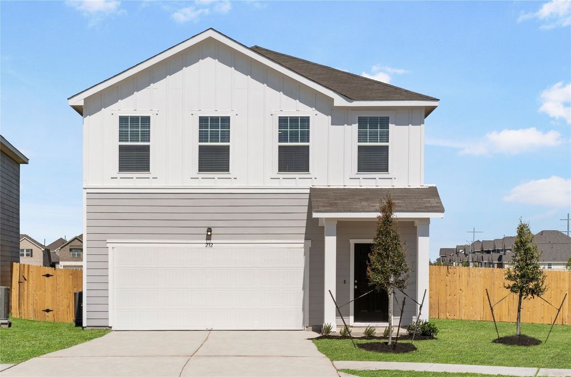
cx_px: 286
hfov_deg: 36.3
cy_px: 188
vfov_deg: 24.5
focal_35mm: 55
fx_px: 870
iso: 100
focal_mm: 55
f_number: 7.1
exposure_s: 1/1000
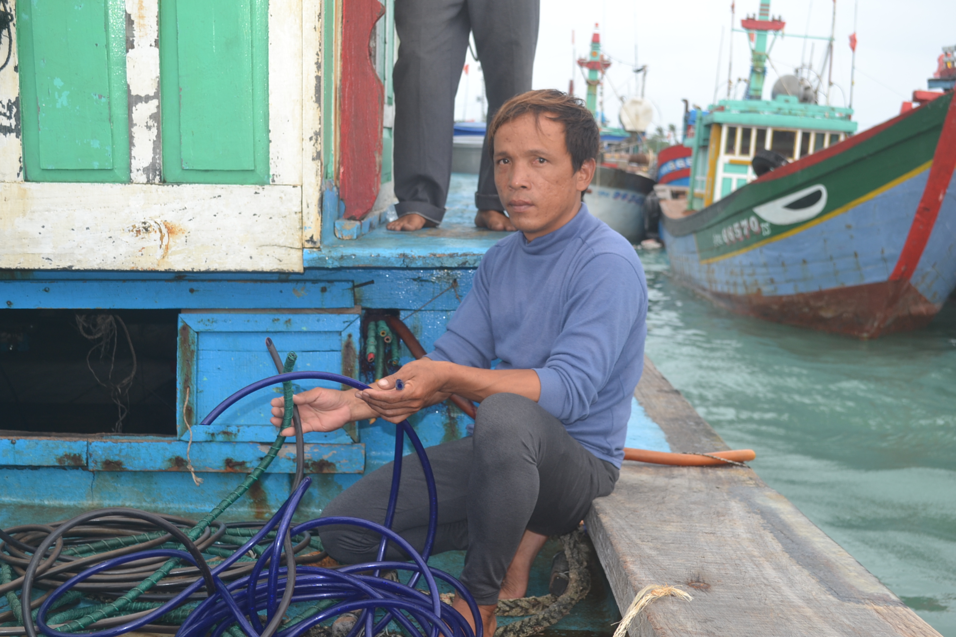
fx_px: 1275
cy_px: 318
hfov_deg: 41.1
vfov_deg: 28.1
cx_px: 478
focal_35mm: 48
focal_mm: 32
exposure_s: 1/125
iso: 125
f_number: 4.8
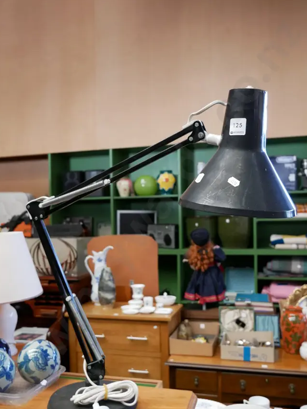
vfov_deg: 51.3
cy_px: 222
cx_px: 147
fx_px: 426
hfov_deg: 39.7
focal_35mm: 36
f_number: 4
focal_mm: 15
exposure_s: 1/60
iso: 1250
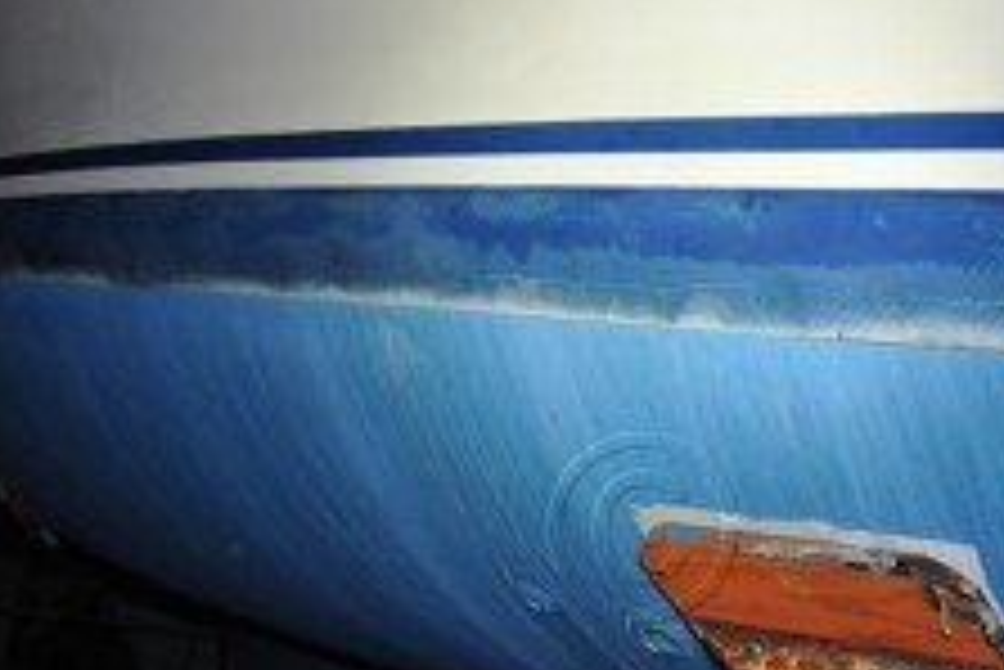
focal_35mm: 62
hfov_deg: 32.2
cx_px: 644
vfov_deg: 21.9
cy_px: 238
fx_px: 1730
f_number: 3.8
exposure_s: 1/60
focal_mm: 22
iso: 800
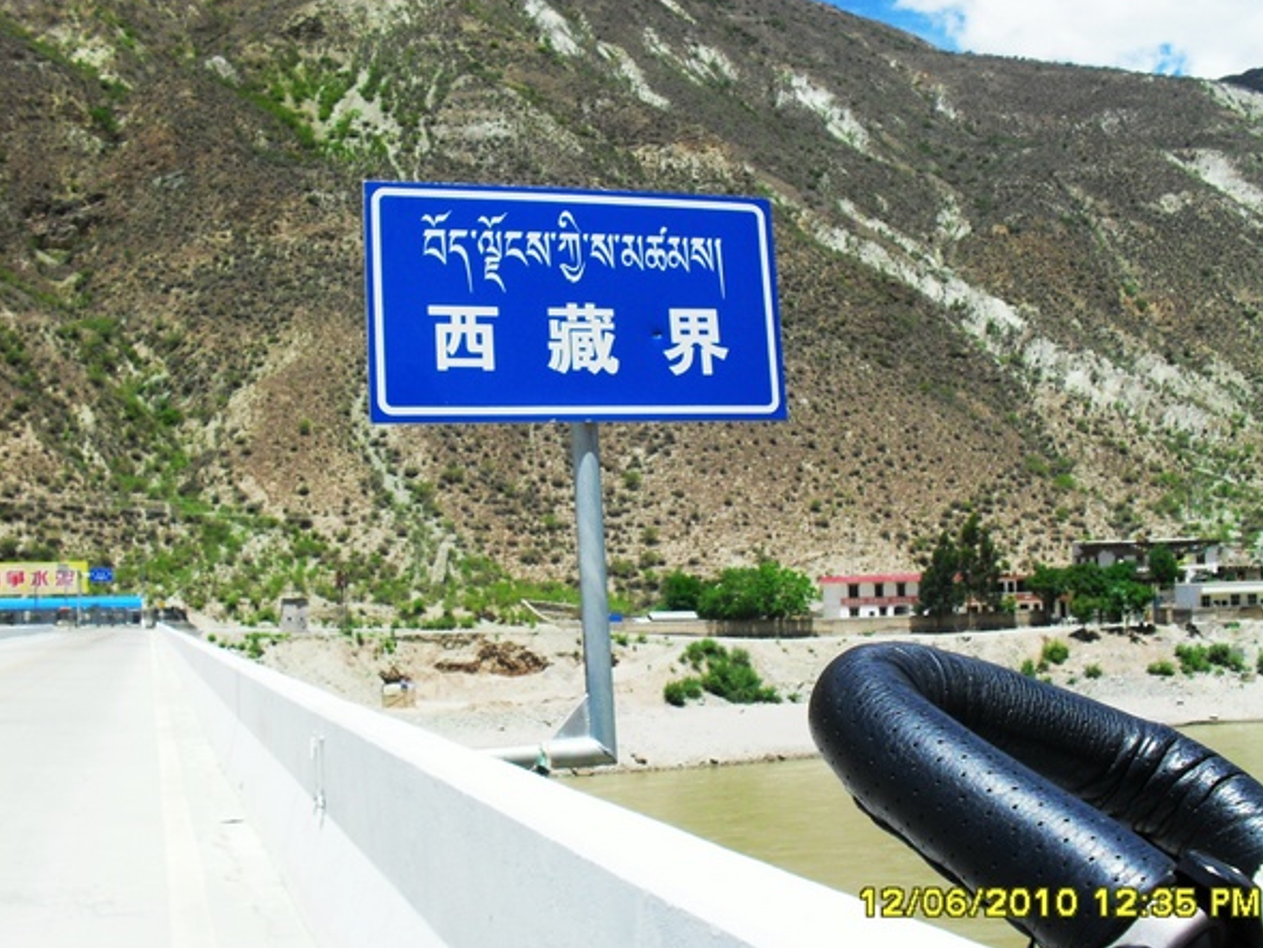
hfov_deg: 49.0
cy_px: 487
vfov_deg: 37.7
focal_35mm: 38
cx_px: 639
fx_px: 1387
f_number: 8.4
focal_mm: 6.3
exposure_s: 1/250
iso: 100
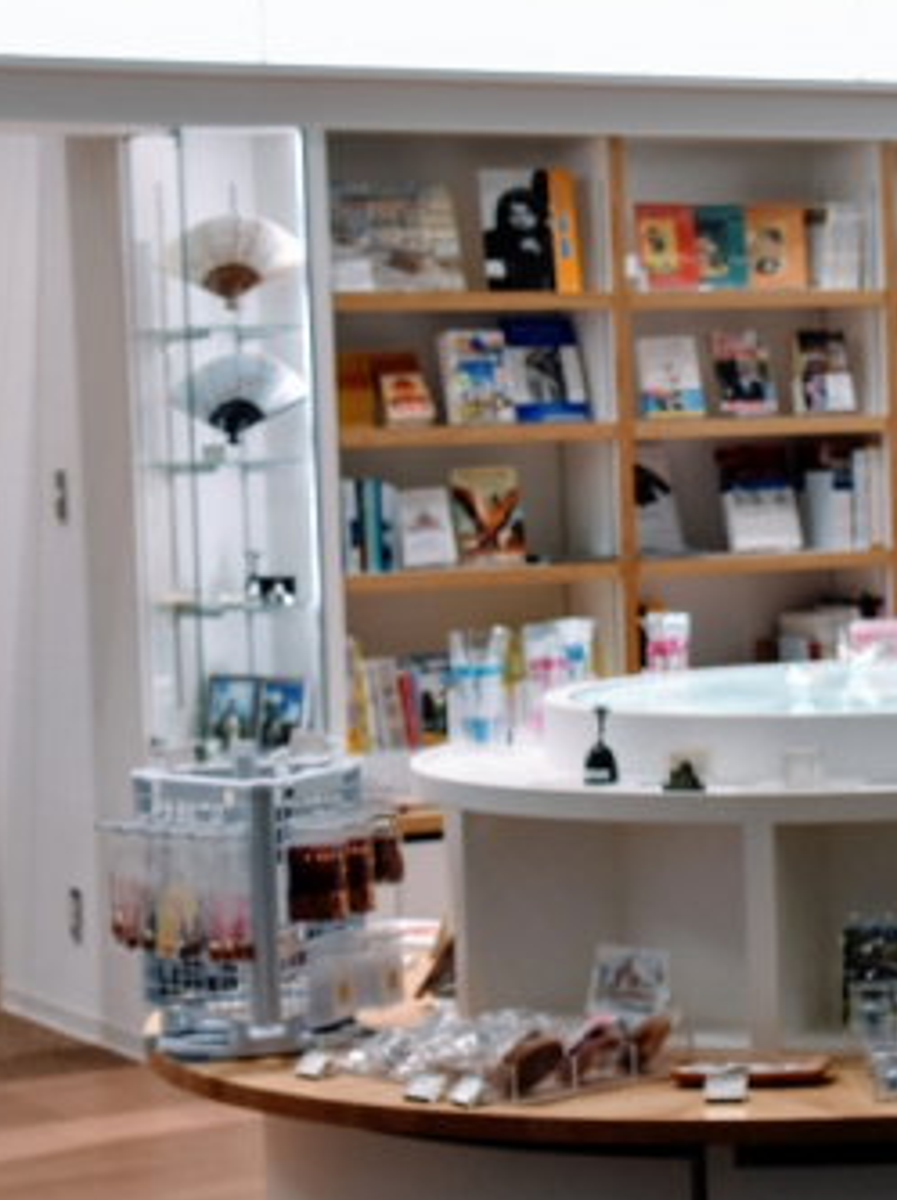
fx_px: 3843
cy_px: 593
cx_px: 1074
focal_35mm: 111
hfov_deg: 13.0
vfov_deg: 17.7
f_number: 4.5
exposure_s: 1/80
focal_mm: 32
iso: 400
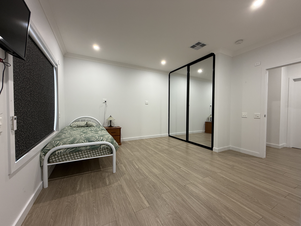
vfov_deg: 85.7
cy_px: 113
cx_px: 150
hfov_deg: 102.1
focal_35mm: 14
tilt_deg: -2.0
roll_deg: -0.7
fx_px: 122
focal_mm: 2.22
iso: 200
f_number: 2.2
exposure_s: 1/50
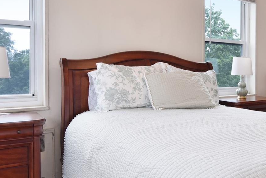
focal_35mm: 39
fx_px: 290
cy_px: 73
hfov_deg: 46.9
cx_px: 210
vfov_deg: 34.0
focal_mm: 11
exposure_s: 1/80
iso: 640
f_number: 8
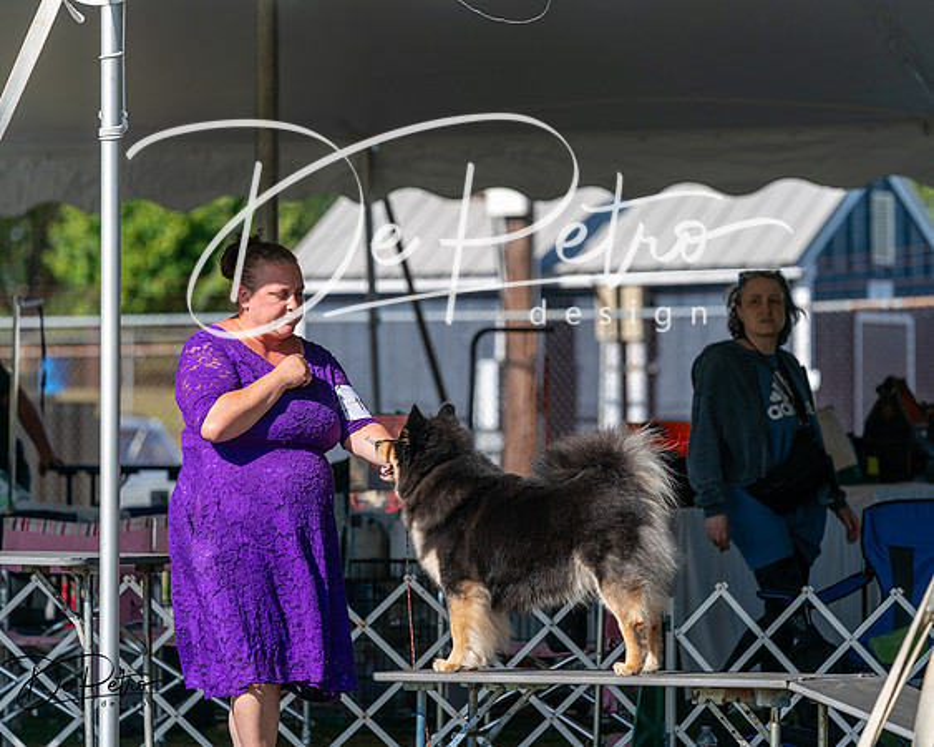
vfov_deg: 6.9
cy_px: 374
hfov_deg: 8.6
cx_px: 467
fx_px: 6224
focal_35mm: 225
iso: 160
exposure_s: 1/1250
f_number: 4.5
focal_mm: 200
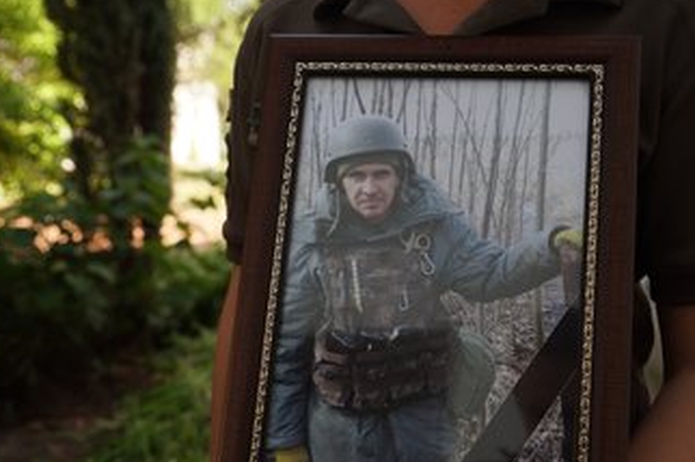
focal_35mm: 47
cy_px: 276
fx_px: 899
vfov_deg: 28.7
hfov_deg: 42.2
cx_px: 367
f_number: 3.2
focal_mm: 25
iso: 100
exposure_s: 1/100
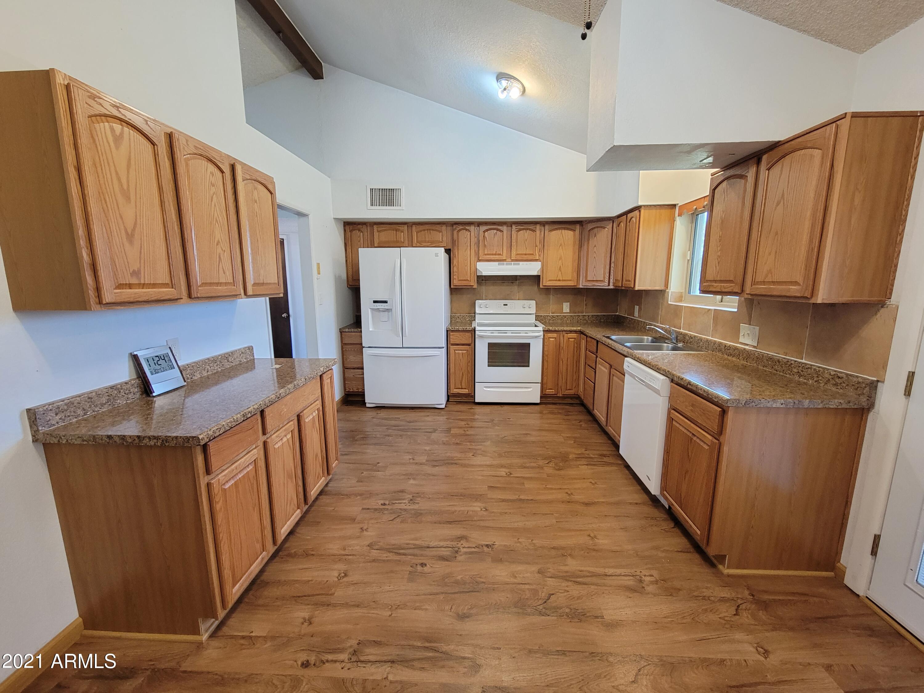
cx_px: 462
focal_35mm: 13
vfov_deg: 89.9
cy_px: 346
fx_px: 347
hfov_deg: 106.2
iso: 250
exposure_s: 1/59
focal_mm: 2.2
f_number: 2.2
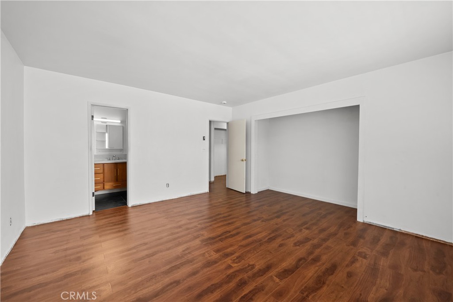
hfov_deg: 108.3
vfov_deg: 85.4
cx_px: 226
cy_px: 151
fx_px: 164
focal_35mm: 13
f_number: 10
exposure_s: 1/2.5
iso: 100
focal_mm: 13
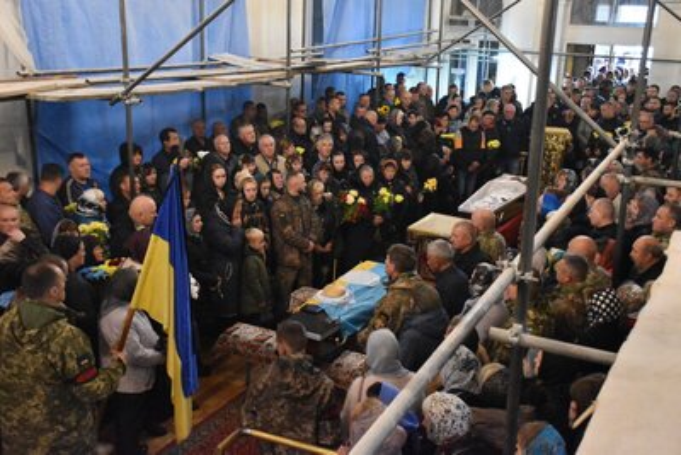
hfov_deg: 47.9
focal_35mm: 40
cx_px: 340
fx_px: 766
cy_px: 228
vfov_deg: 33.0
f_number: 4
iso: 9000
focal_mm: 27
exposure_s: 1/60
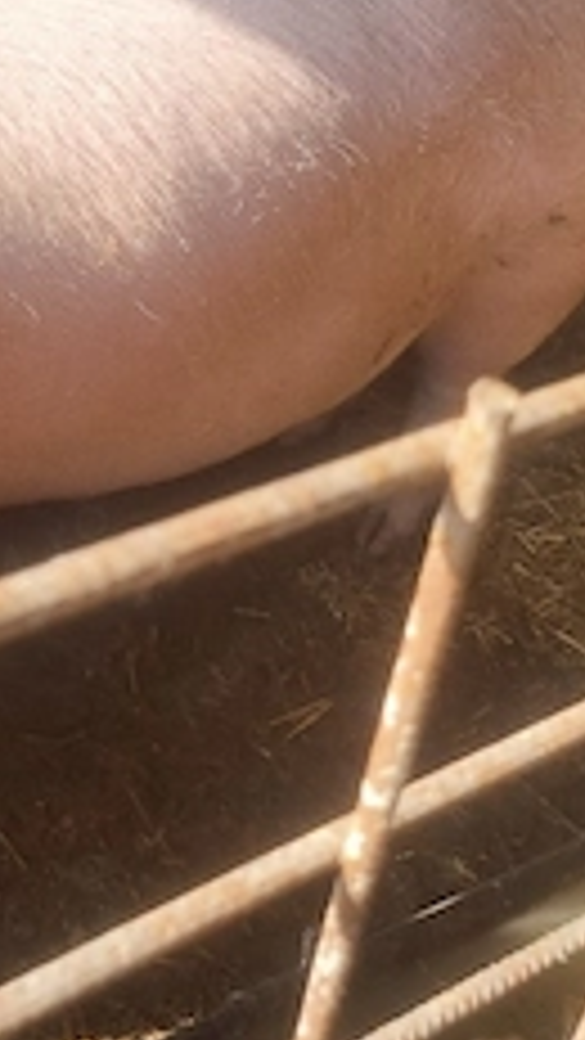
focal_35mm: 49
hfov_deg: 23.7
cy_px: 311
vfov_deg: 41.3
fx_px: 1351
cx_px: 54
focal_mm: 5.4
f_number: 1.8
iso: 50
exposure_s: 1/435
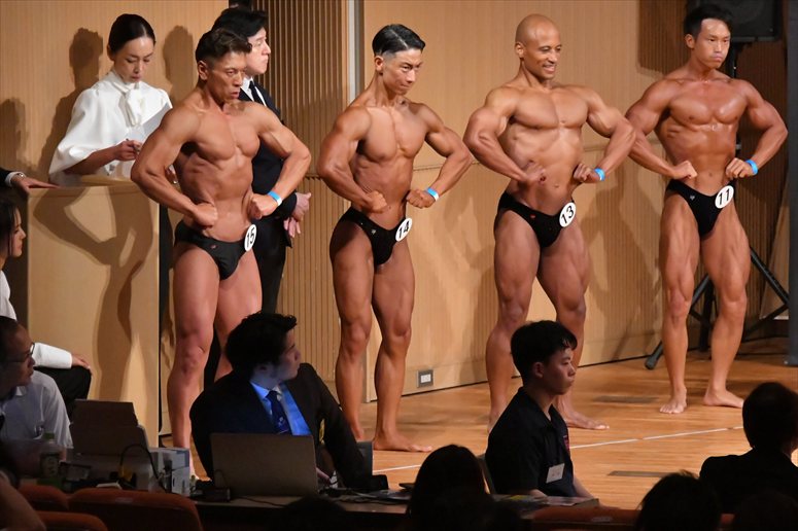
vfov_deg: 5.1
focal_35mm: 270
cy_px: 266
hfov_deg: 7.6
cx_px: 399
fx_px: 5982
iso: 12800
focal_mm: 180
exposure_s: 1/400
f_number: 5.6
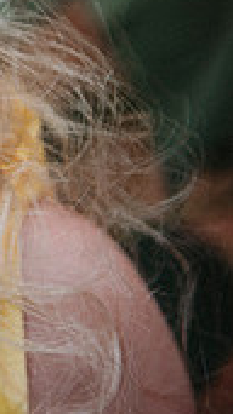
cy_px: -33
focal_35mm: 178
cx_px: -466
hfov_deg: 6.3
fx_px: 1958
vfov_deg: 11.9
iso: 100
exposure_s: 1/250
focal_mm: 50
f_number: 2.8
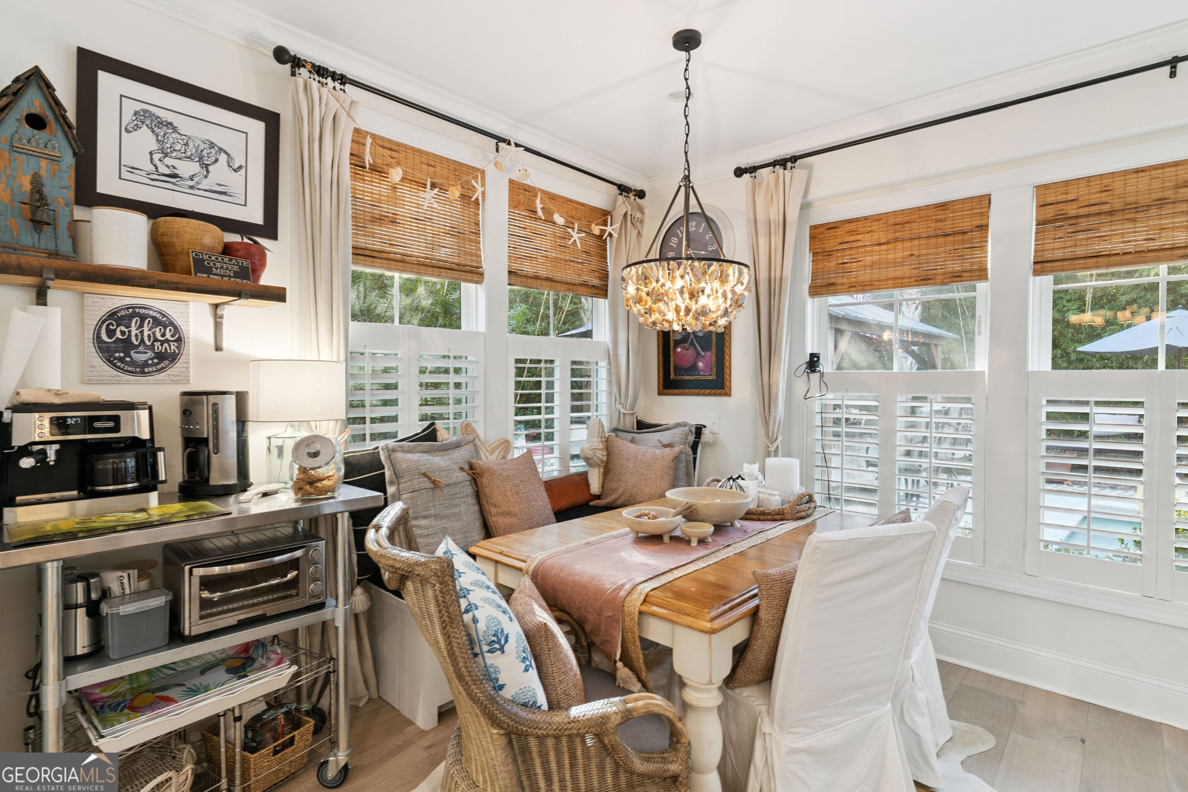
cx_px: 594
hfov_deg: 90.0
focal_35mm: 18
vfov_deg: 67.4
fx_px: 594
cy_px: 396
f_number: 8
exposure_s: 1/5
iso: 200
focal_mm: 18
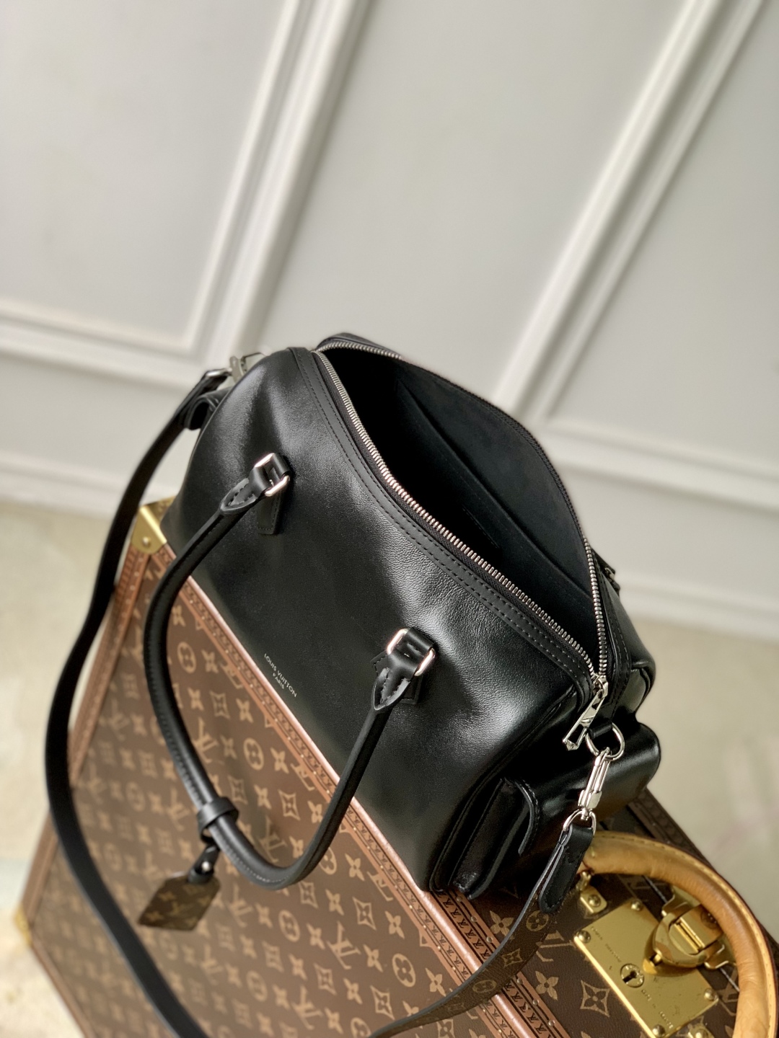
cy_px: 519
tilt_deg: -41.0
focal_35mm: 52
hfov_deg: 28.0
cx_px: 390
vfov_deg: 36.8
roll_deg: -24.4
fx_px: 1560
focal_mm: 6
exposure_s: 1/122
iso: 80
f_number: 2.4
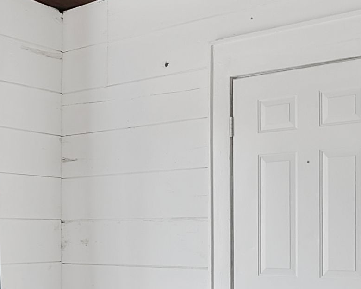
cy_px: 232
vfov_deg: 25.0
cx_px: 125
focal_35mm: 60
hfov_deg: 31.2
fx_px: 641
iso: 640
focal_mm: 12
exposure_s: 1/4
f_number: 9
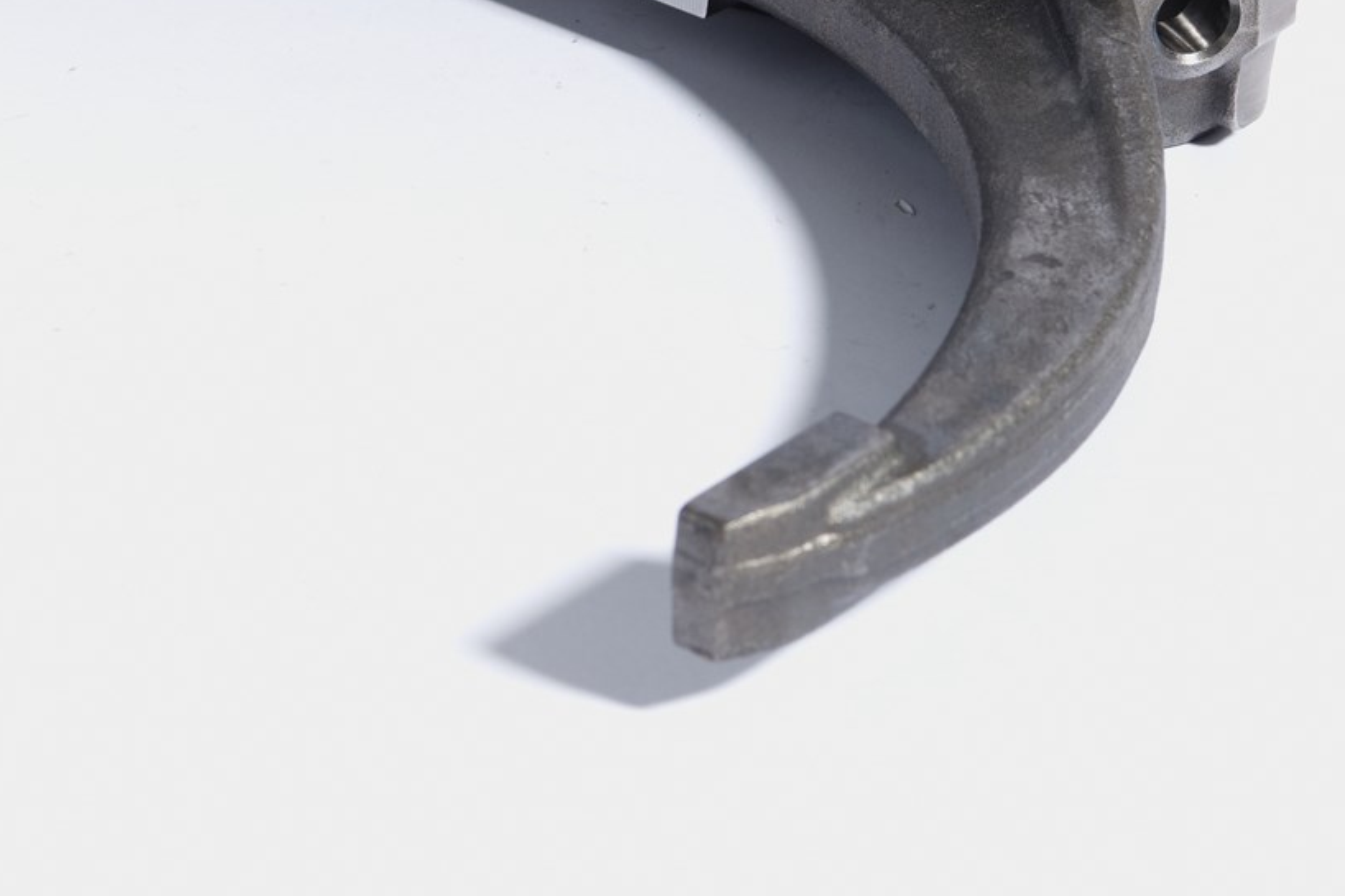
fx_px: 6574
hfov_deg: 11.7
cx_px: 411
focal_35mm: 176
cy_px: -21
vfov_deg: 7.8
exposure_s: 1/125
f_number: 8
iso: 160
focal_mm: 50
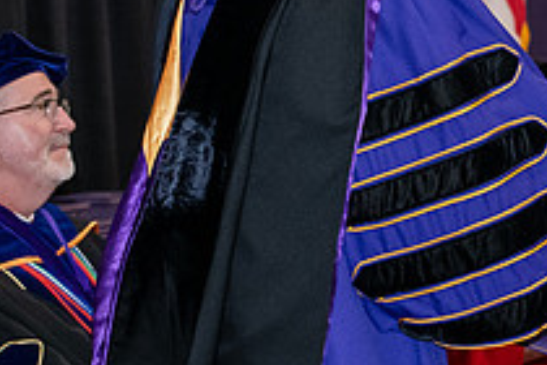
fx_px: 2932
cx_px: 560
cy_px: 4
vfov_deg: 7.1
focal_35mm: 193
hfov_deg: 10.6
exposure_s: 1/200
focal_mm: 70
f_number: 5
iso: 2500
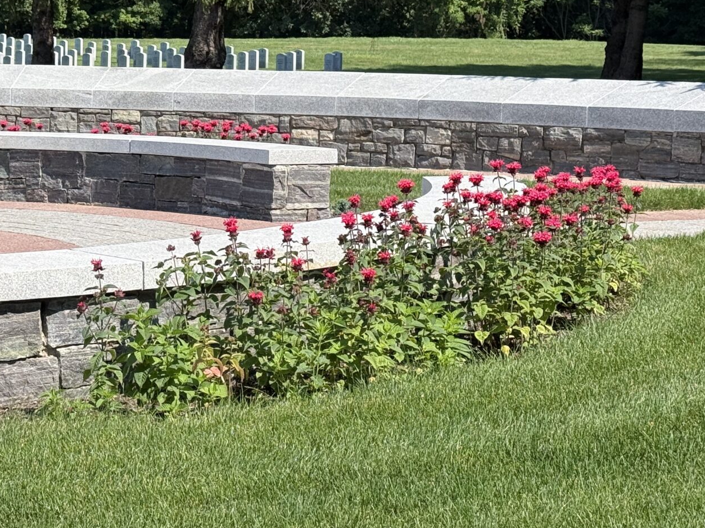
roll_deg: -1.2
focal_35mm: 98
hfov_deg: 19.8
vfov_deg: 15.0
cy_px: 84
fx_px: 1996
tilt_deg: -1.3
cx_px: 148
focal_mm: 6.76
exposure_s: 1/3891
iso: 80
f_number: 1.78
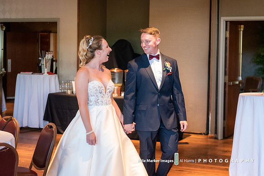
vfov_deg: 18.9
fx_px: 527
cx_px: 153
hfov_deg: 28.1
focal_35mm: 72
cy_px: 74
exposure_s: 1/400
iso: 6400
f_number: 3.5
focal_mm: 62
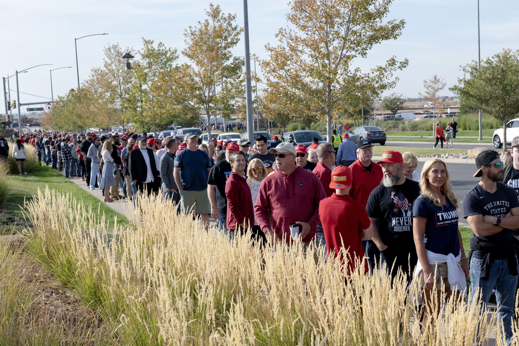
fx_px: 893
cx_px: 379
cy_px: 192
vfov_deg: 21.9
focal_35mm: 62
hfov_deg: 31.9
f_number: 6.3
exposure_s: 1/1000
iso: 500
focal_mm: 33.5
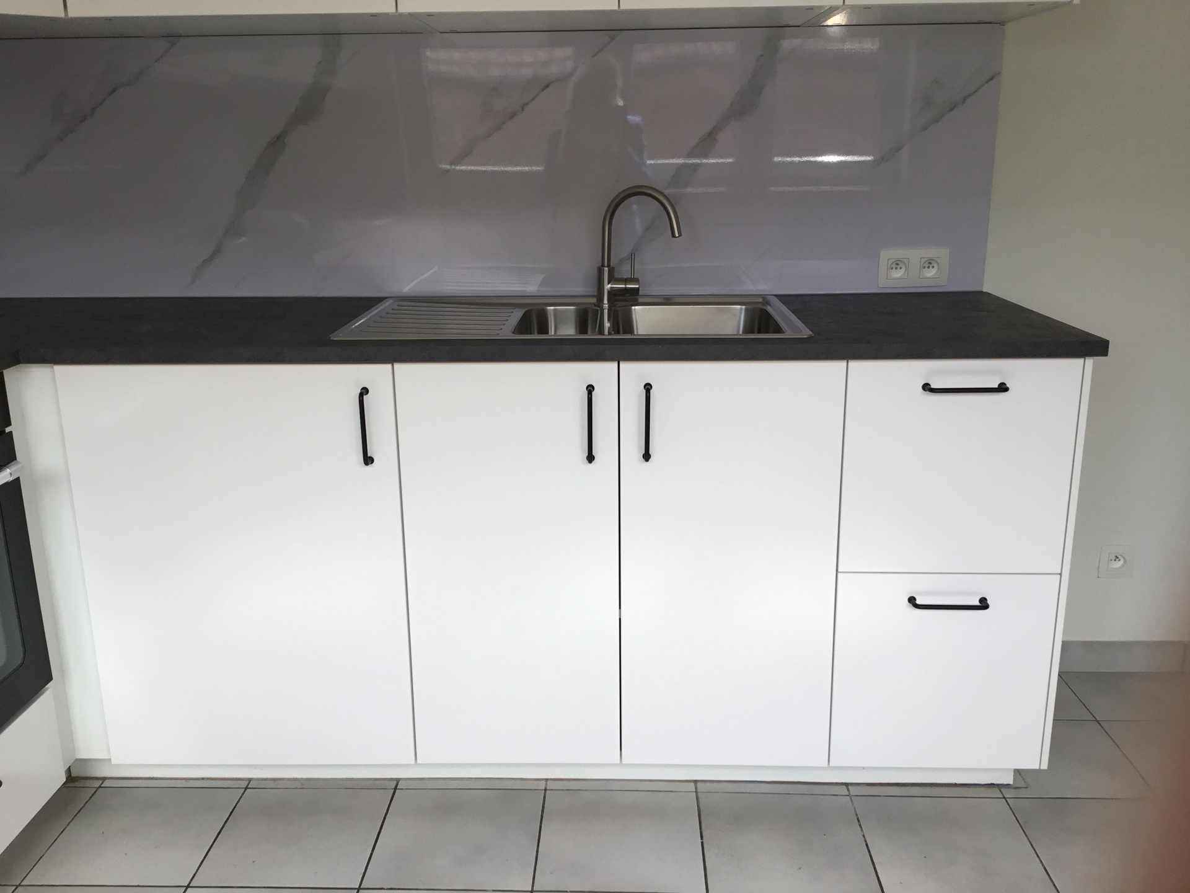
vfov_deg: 45.4
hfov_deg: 58.4
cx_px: 595
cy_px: 446
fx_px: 1066
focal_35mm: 31
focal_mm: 3.3
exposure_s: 1/149
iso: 25
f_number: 2.4
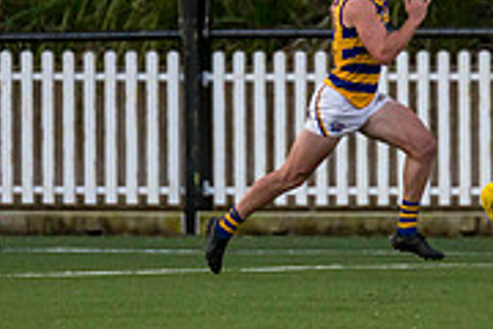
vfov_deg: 0.9
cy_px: 56
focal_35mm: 1492
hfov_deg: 1.4
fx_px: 20431
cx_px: 285
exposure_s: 1/2000
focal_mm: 420
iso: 800
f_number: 4
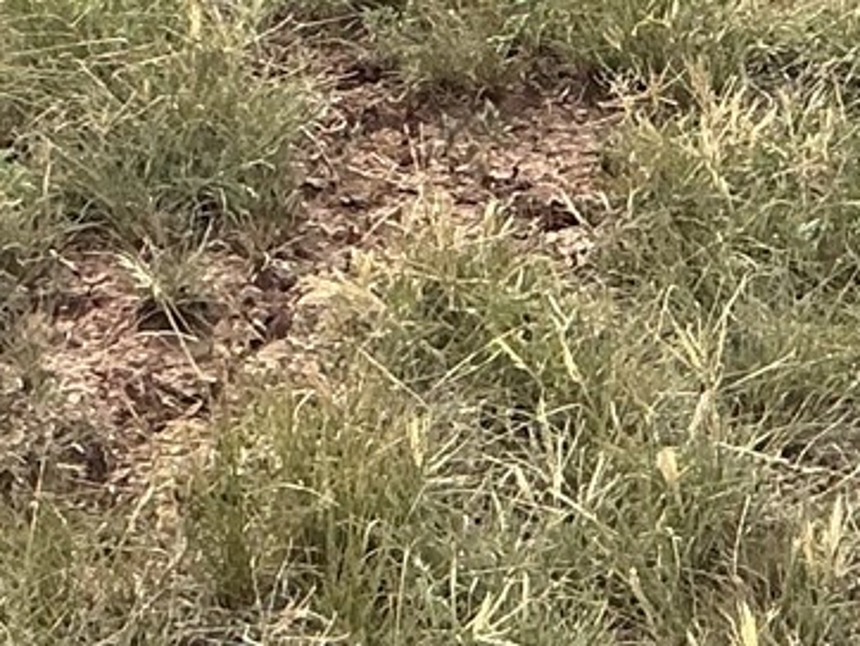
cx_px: 603
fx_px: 4077
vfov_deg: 8.3
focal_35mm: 164
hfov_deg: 12.0
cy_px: -926
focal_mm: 3
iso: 25
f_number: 1.8
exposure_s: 1/978
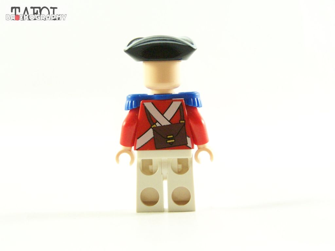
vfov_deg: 14.1
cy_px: 126
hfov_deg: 18.7
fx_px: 1016
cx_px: 168
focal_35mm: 105
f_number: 3.6
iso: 400
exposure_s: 1/60
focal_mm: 17.5
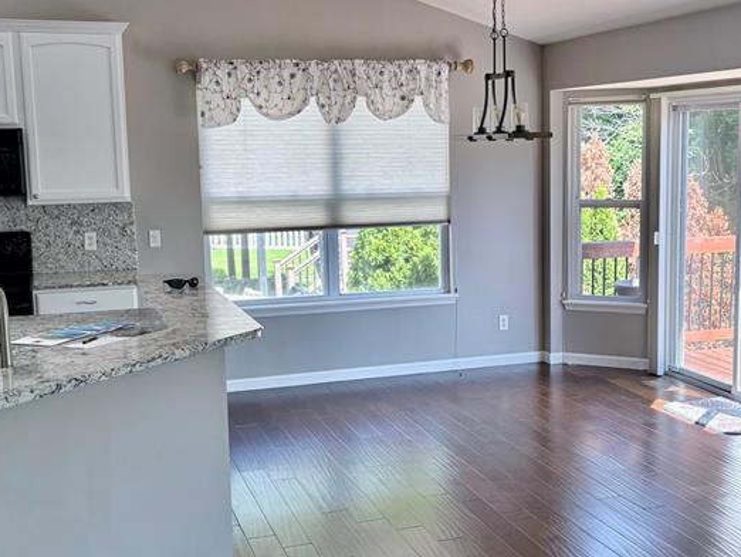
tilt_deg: -7.3
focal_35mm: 51
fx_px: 1092
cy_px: 284
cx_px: 483
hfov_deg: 37.1
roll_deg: +0.8
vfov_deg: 28.6
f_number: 1.6
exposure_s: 1/230
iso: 64
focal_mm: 5.96
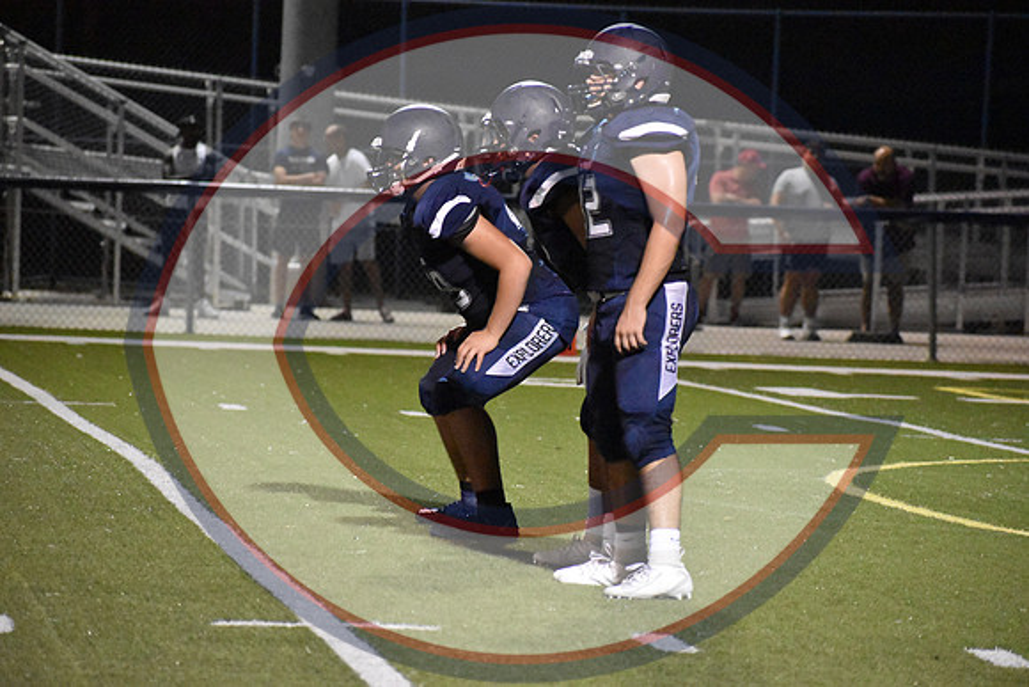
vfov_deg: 5.6
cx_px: 514
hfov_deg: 8.3
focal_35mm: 248
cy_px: 344
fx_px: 7076
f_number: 5
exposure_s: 1/320
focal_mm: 165
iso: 12800
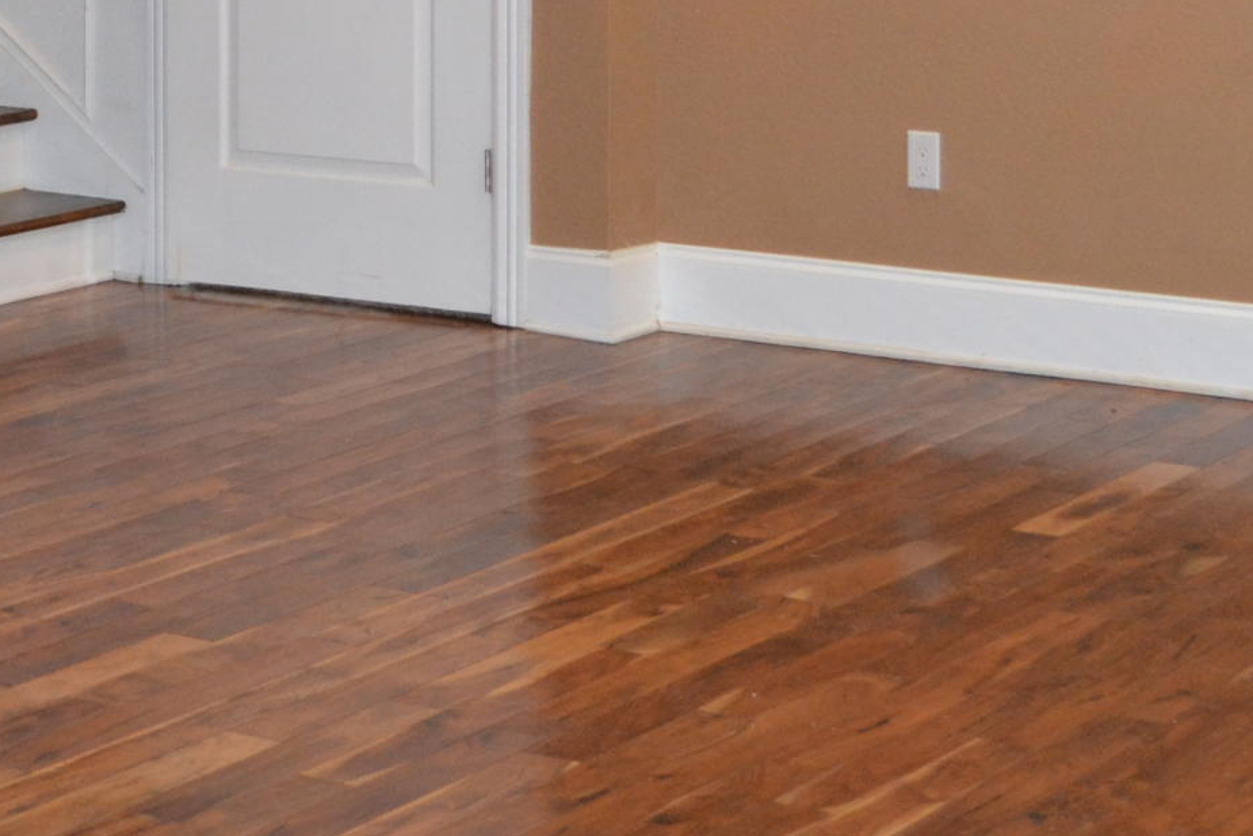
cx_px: 133
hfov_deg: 18.8
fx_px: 3725
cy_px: -251
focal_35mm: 107
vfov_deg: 12.4
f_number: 3.8
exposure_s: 1/60
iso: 1250
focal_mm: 22
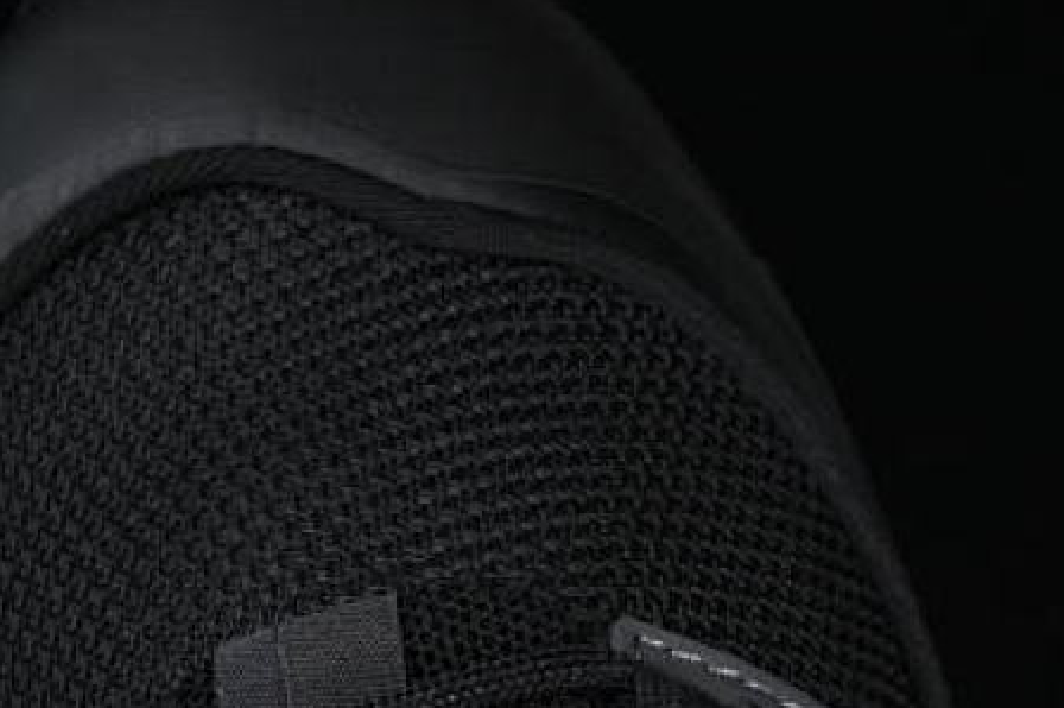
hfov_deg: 11.4
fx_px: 5345
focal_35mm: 181
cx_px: 406
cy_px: 701
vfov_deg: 7.5
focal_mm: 50
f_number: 6.3
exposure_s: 1/50
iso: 160
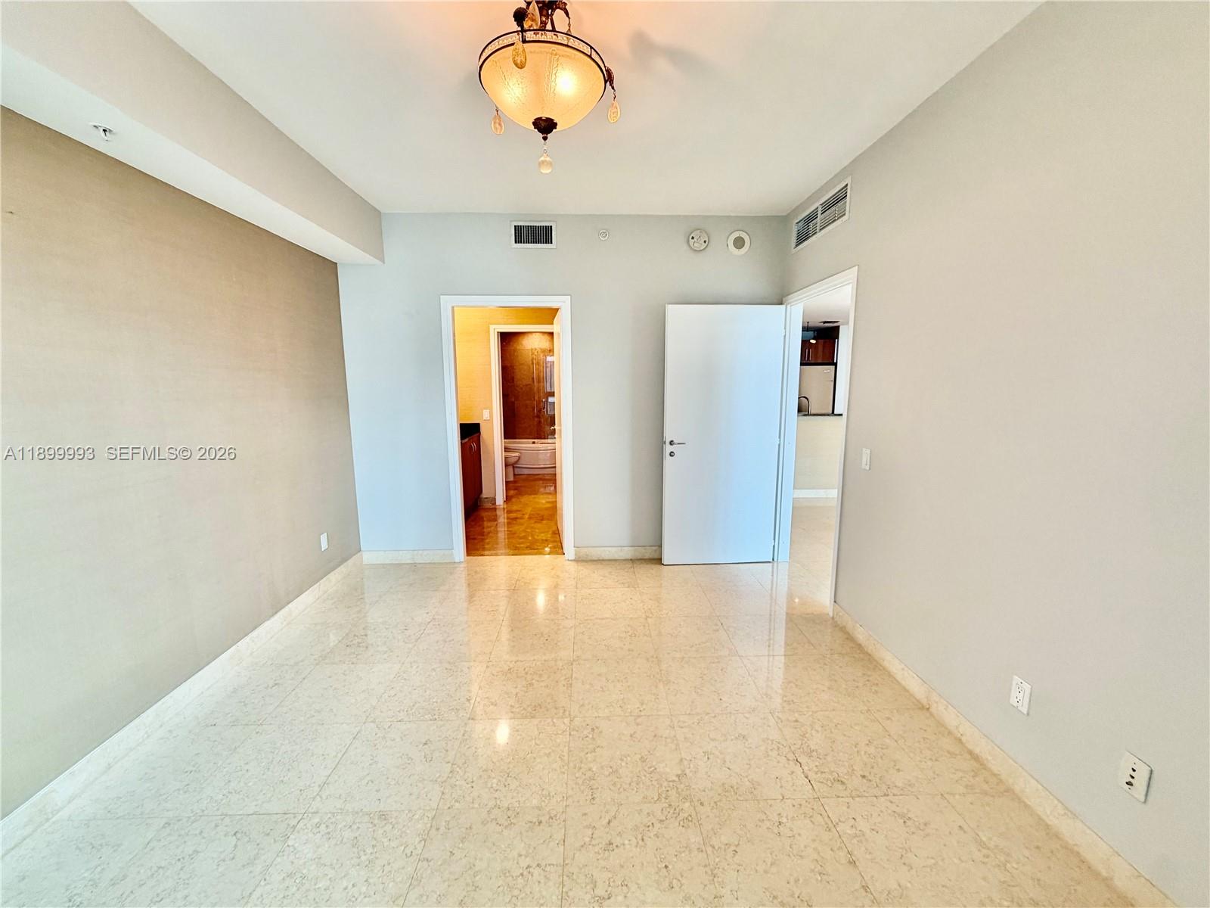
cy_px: 454
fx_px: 489
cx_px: 605
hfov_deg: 102.1
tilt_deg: -8.4
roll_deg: +0.5
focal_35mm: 14
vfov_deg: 85.7
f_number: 2.2
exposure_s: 1/120
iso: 160
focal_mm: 2.22
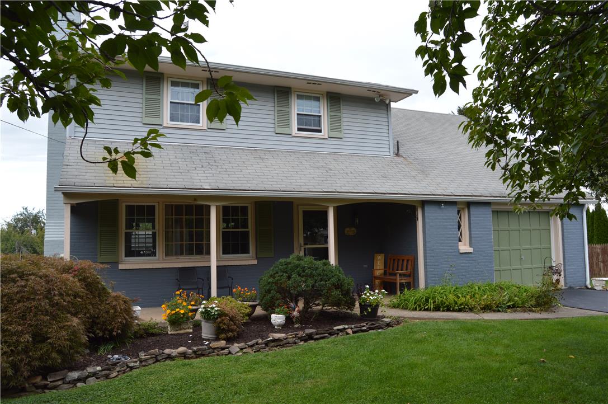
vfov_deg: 47.8
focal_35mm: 27
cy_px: 202
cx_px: 304
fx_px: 455
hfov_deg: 67.4
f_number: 5.6
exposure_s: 1/125
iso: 250
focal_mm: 18
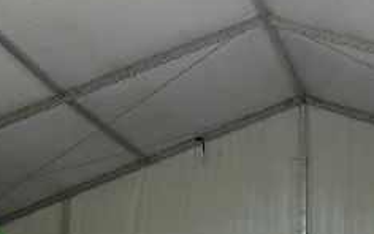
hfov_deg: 18.5
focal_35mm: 112
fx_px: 1143
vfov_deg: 11.5
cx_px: 242
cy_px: 264
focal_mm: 8.5
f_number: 3.2
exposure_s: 1/41.4
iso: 79
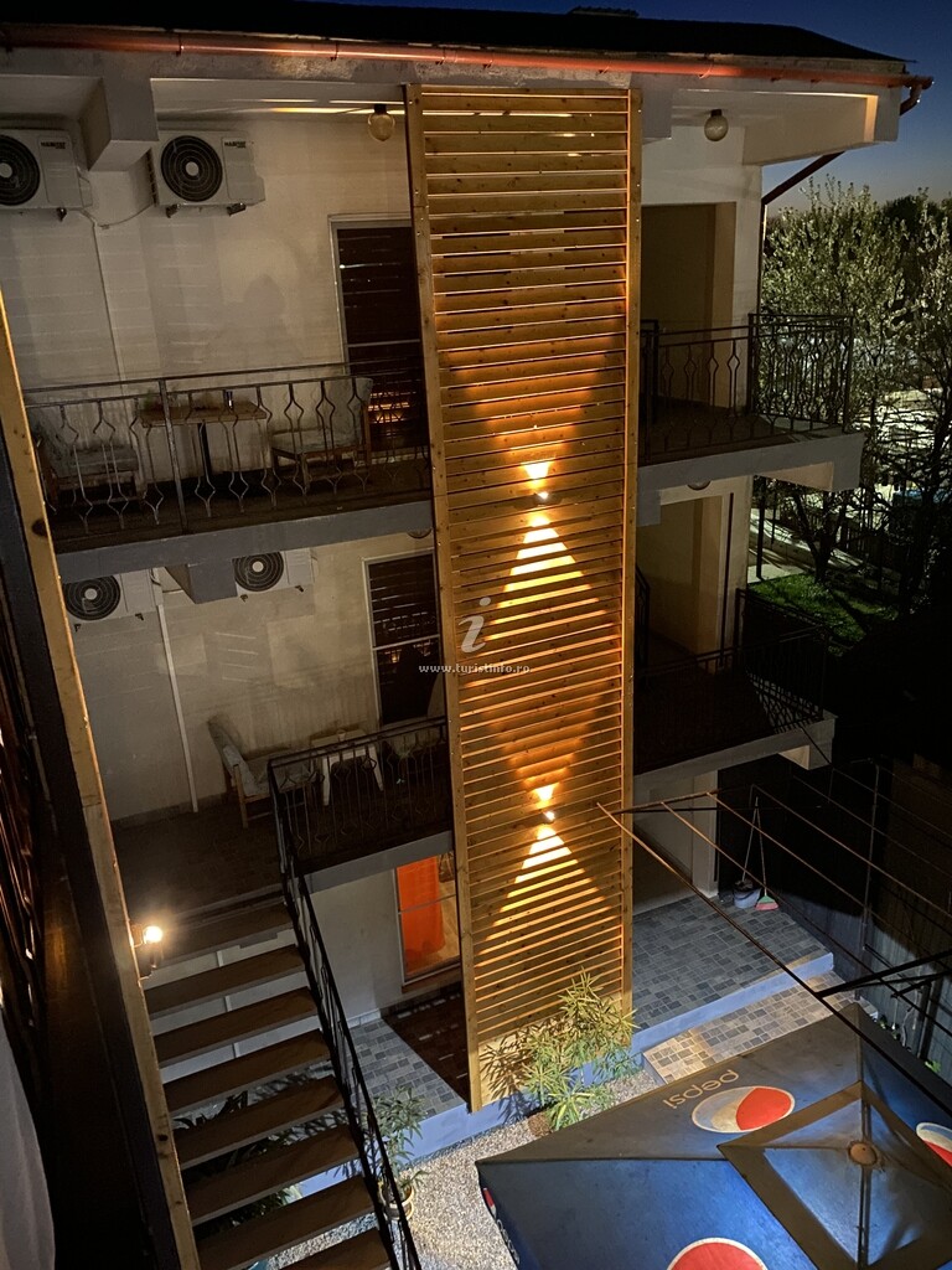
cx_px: 476
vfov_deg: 67.3
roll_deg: +4.1
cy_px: 635
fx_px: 953
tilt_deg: -19.7
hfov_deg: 53.1
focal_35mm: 26
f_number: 1.8
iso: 640
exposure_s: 1/4
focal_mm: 4.25
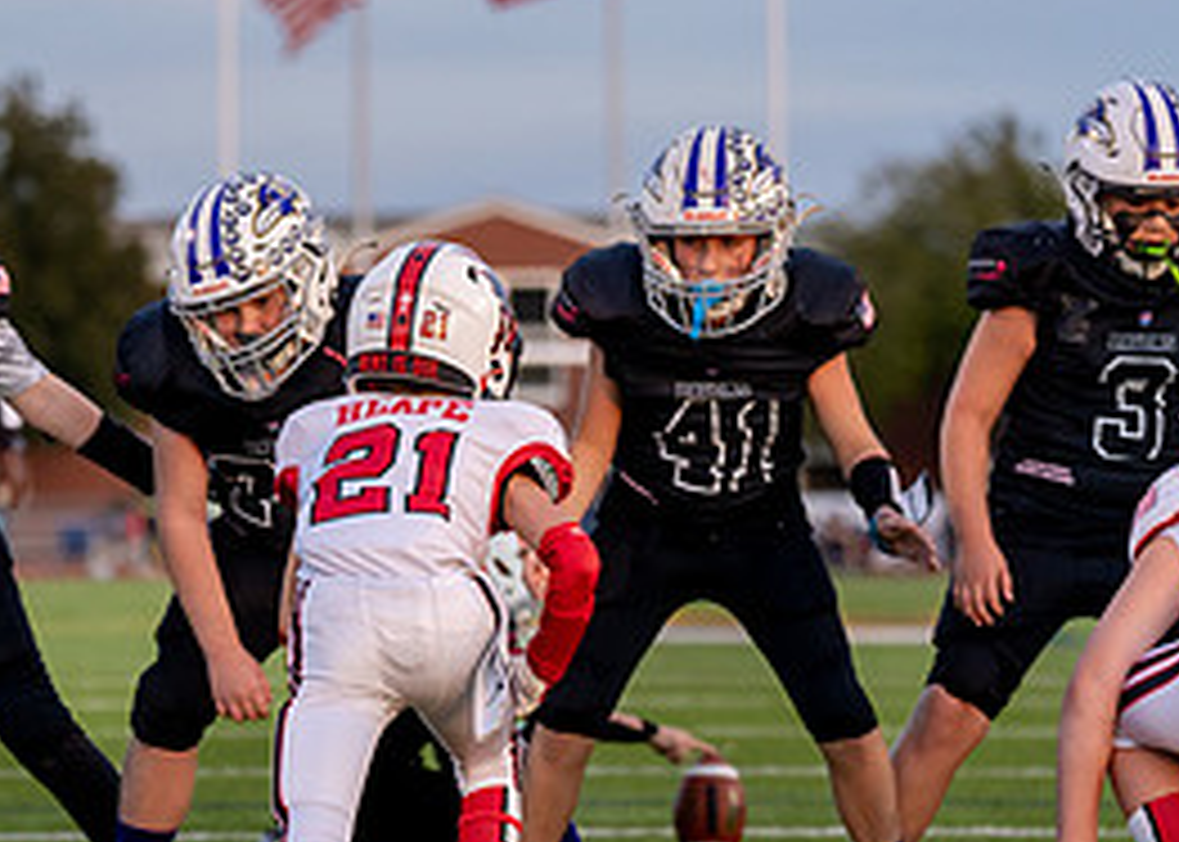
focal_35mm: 244
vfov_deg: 5.9
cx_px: 27
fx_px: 8168
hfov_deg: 8.2
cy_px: 513
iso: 800
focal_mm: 105
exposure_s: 1/1250
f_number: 2.8
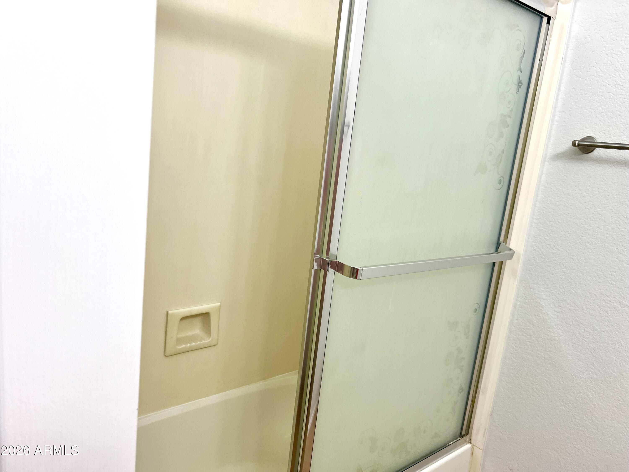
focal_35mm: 26
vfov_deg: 53.1
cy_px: 236
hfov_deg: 67.3
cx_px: 314
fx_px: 472
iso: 100
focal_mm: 5.7
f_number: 1.5
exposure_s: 1/120
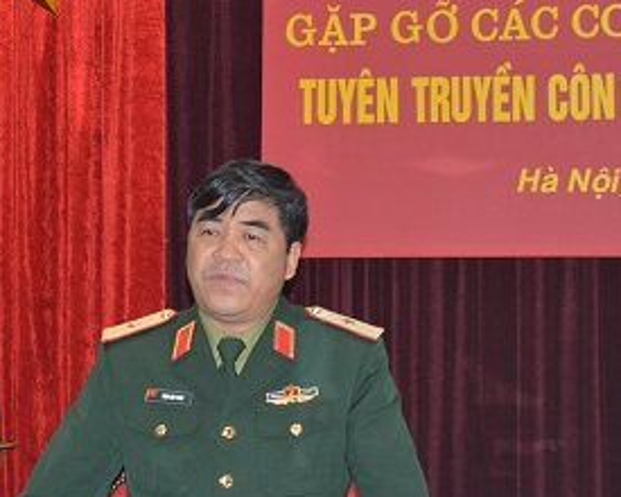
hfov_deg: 15.5
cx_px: 111
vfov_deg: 12.5
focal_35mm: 123
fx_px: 2261
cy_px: 252
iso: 800
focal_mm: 48
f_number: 8
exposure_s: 1/60
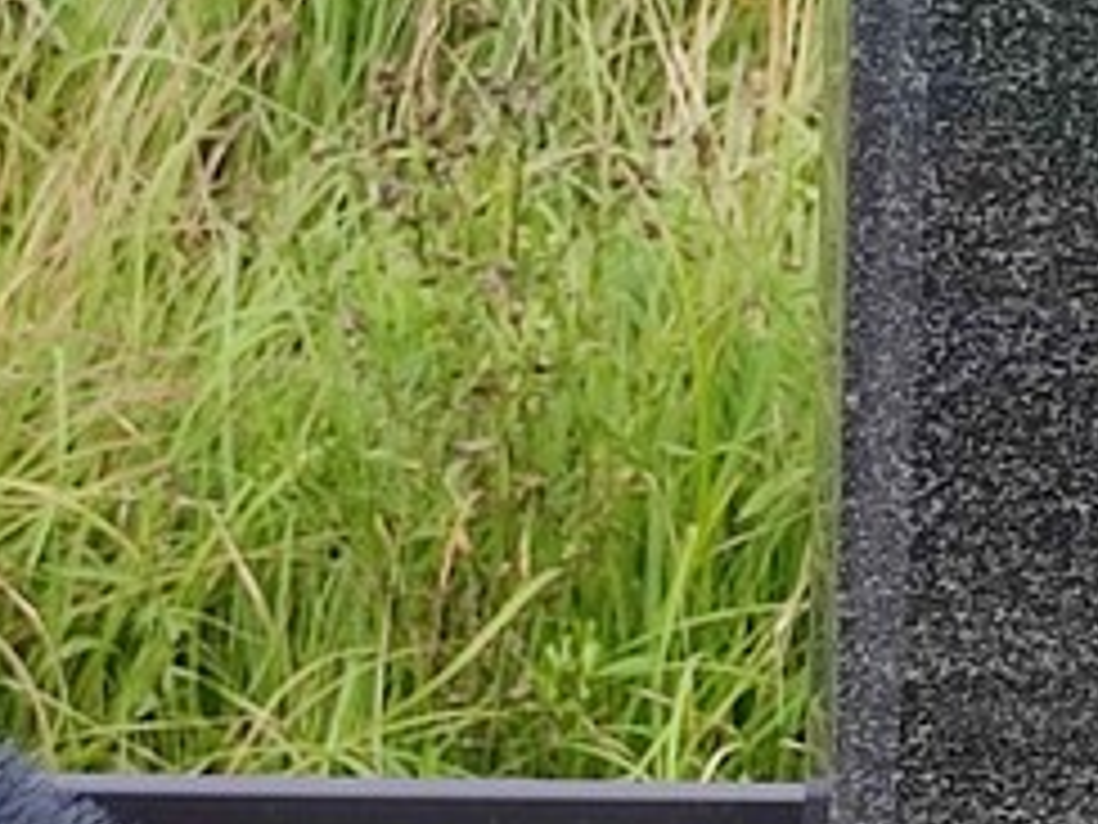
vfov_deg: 17.7
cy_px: 743
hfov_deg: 22.0
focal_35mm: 82
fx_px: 2601
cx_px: 1318
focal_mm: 6.04
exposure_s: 1/202
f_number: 1.9
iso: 50
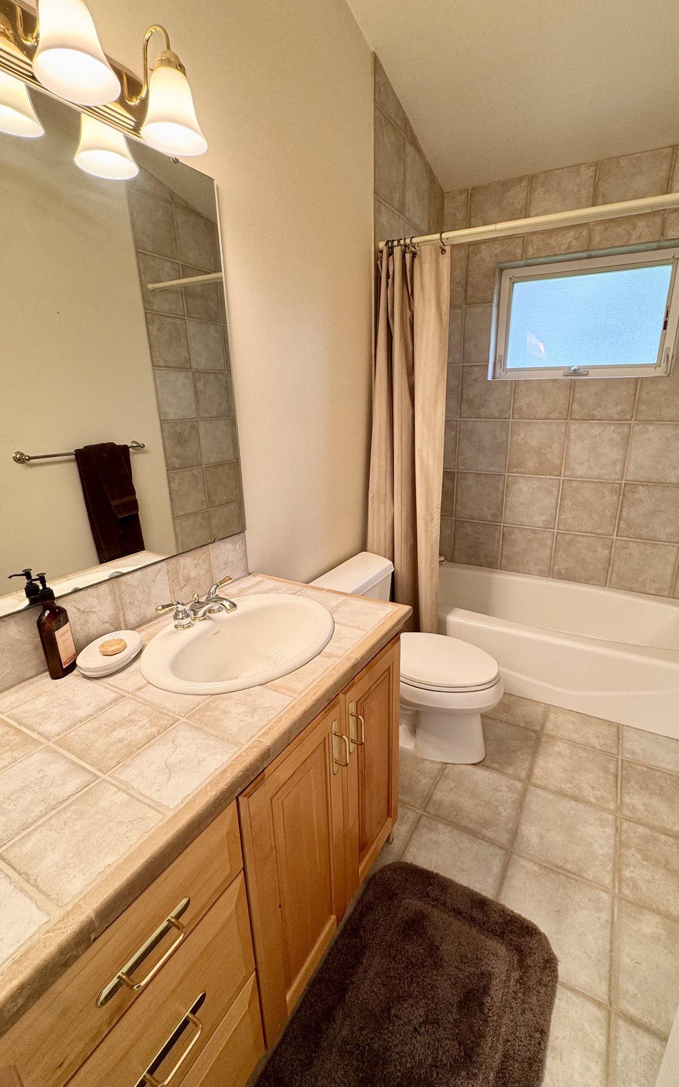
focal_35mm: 16
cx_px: 367
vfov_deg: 97.8
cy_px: 546
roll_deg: +1.0
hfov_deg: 71.1
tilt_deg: -18.2
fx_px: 474
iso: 160
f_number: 2.2
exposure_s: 1/120
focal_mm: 2.22
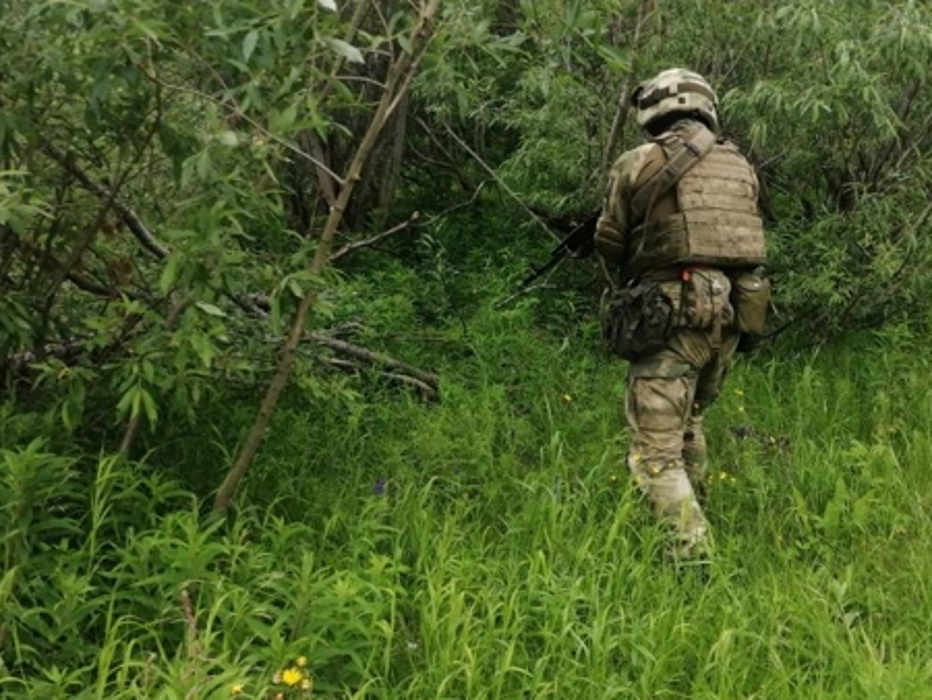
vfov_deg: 35.9
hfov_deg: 46.1
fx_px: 1078
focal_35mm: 40
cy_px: 282
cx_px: 614
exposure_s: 1/826
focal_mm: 3.96
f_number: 1.8
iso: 160
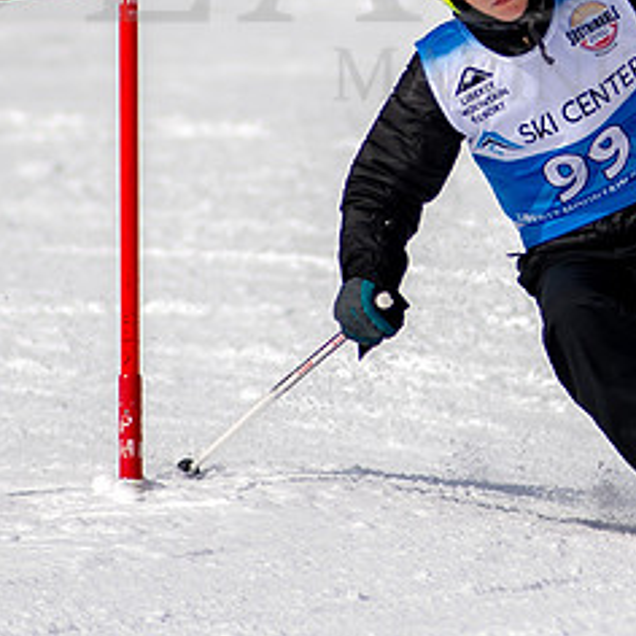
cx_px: 652
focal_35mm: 1521
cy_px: 103
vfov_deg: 1.2
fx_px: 31617
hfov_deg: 1.2
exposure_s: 1/6400
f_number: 2.8
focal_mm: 300
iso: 100
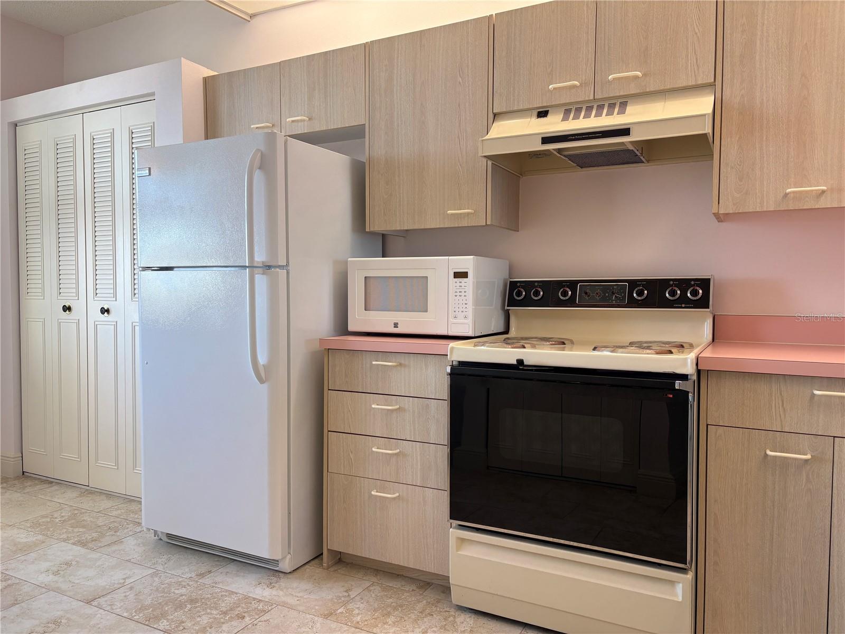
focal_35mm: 26
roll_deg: +0.3
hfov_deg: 67.3
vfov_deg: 53.1
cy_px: 317
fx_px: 635
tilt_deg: -2.2
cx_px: 422
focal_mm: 5.96
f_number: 1.6
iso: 40
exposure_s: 1/120
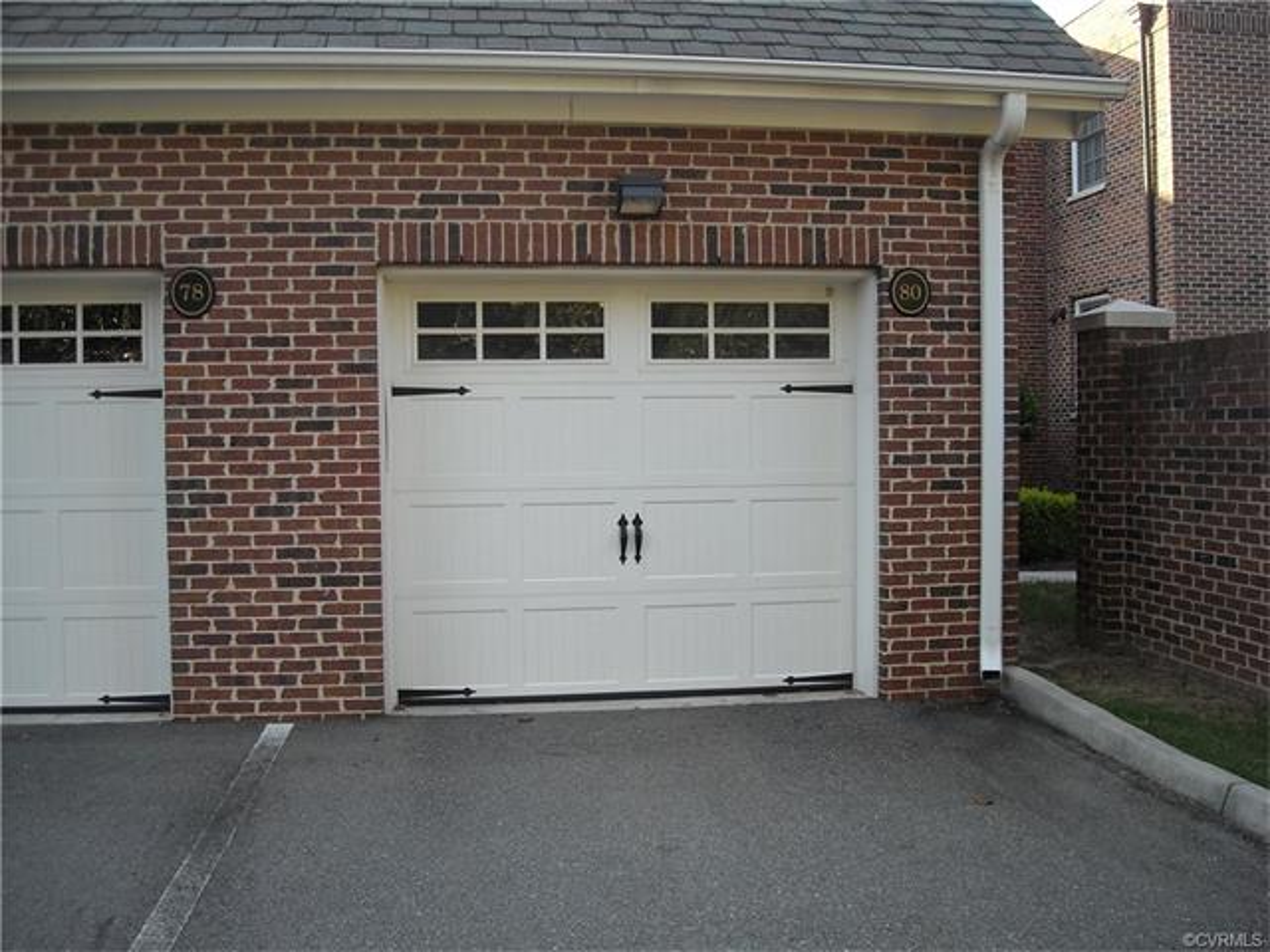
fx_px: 1284
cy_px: 476
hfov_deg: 52.6
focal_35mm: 35
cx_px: 635
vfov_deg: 40.7
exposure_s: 1/250
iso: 109
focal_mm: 5.7
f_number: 2.8
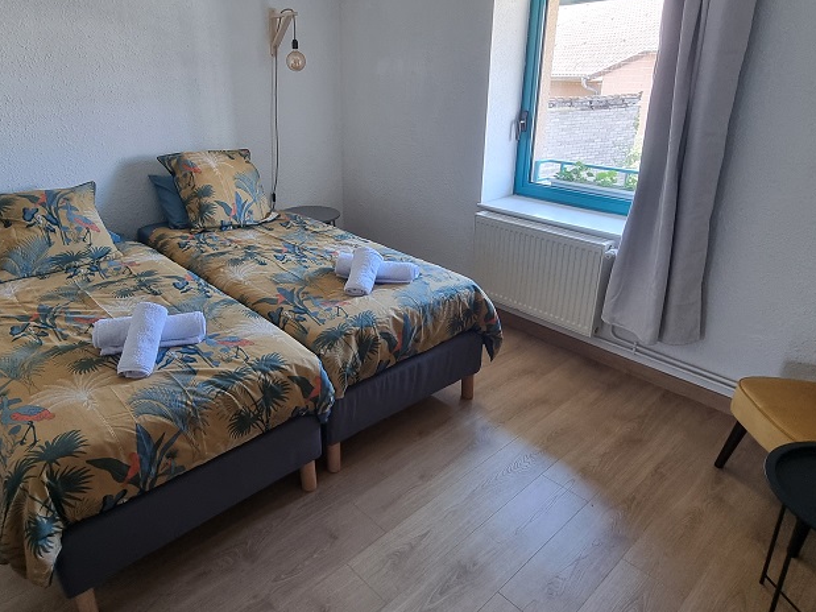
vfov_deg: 63.2
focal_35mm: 21
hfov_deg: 78.6
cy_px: 272
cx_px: 353
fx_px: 495
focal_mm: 2.2
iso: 200
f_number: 2.2
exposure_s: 1/60
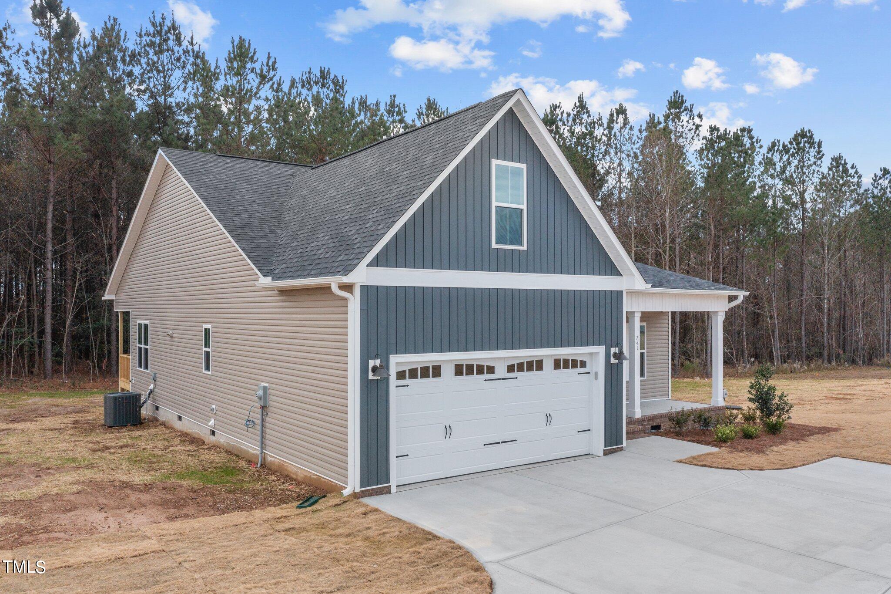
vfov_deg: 46.4
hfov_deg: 65.5
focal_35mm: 28
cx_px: 446
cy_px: 297
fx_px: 693
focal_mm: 10.26
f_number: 6.3
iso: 100
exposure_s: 1/640
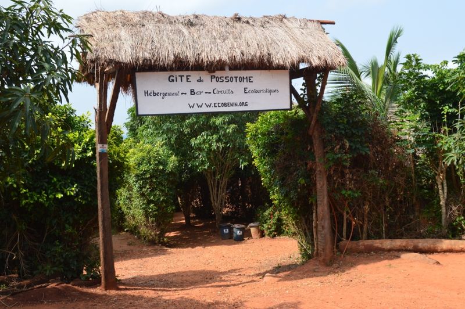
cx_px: 232
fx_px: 503
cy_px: 154
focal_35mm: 39
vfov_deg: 34.2
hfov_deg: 49.6
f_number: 10
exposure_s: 1/320
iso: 400
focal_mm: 26
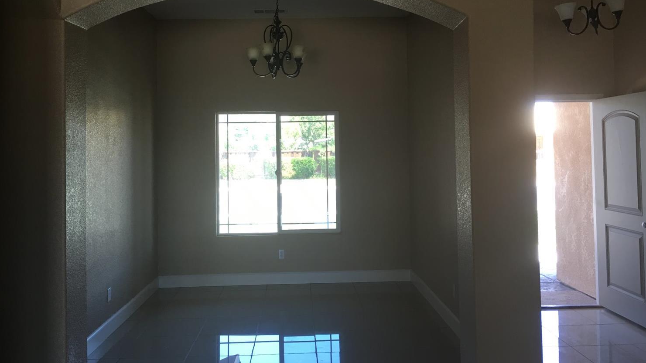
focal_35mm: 32
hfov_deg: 61.0
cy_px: 138
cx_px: 321
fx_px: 548
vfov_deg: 36.5
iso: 25
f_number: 2.2
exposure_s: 1/33
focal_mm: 4.15
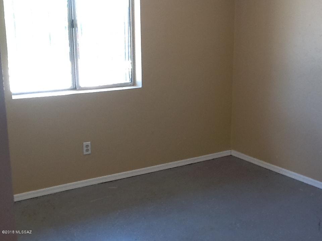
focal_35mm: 44
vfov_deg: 32.9
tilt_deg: -11.9
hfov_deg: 42.9
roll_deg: +1.2
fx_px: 409
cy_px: 120
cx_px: 161
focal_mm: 2.03
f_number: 2.4
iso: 64
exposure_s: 1/30
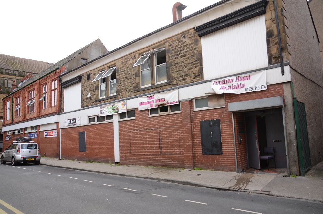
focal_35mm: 26
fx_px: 228
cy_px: 107
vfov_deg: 50.2
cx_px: 162
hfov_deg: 70.6
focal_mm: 17
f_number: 4
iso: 200
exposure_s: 1/60
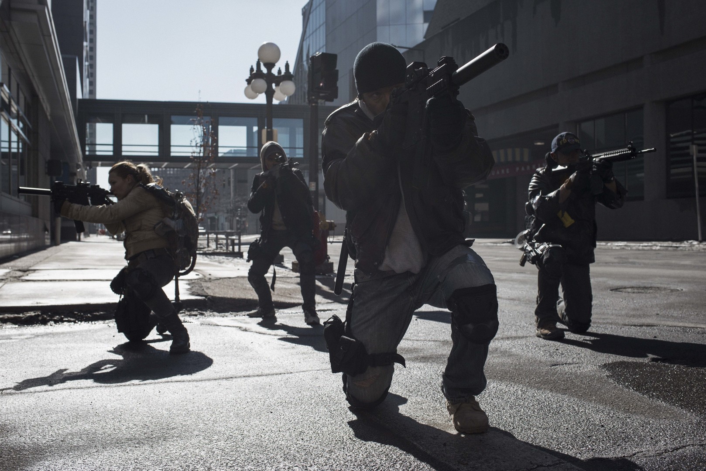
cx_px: 353
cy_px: 236
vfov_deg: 37.9
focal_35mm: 35
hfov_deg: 54.4
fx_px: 687
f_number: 7.1
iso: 100
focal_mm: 35
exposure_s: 1/800
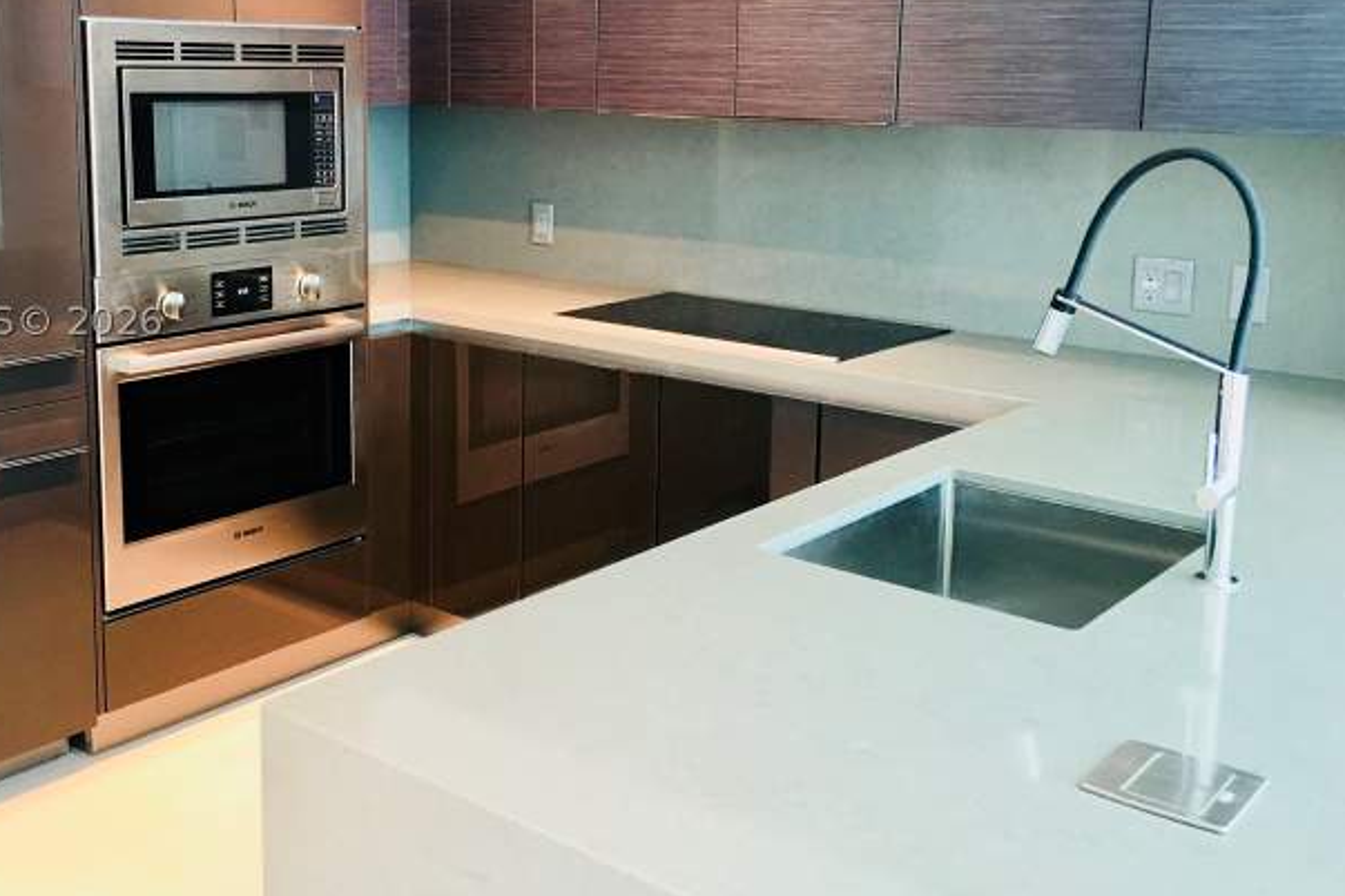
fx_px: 1494
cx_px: 504
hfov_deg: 48.0
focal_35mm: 40
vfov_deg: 33.2
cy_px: 321
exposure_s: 1/15
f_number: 2.2
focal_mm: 4.15
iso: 50
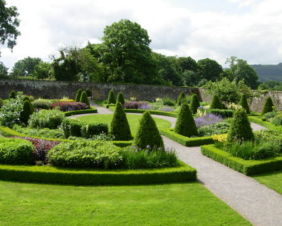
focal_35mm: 39
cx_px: 155
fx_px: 326
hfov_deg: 46.8
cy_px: 109
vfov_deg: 38.2
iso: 50
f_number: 5.4
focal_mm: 7.5
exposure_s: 1/242
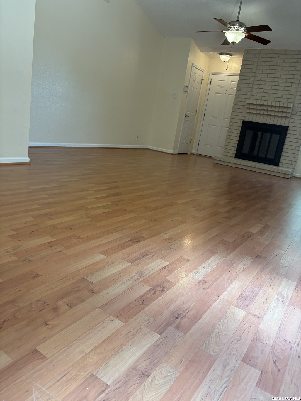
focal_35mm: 26
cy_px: 200
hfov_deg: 53.1
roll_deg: -9.2
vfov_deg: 67.3
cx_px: 150
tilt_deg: -13.0
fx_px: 301
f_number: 1.6
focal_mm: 5.96
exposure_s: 1/144
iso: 125
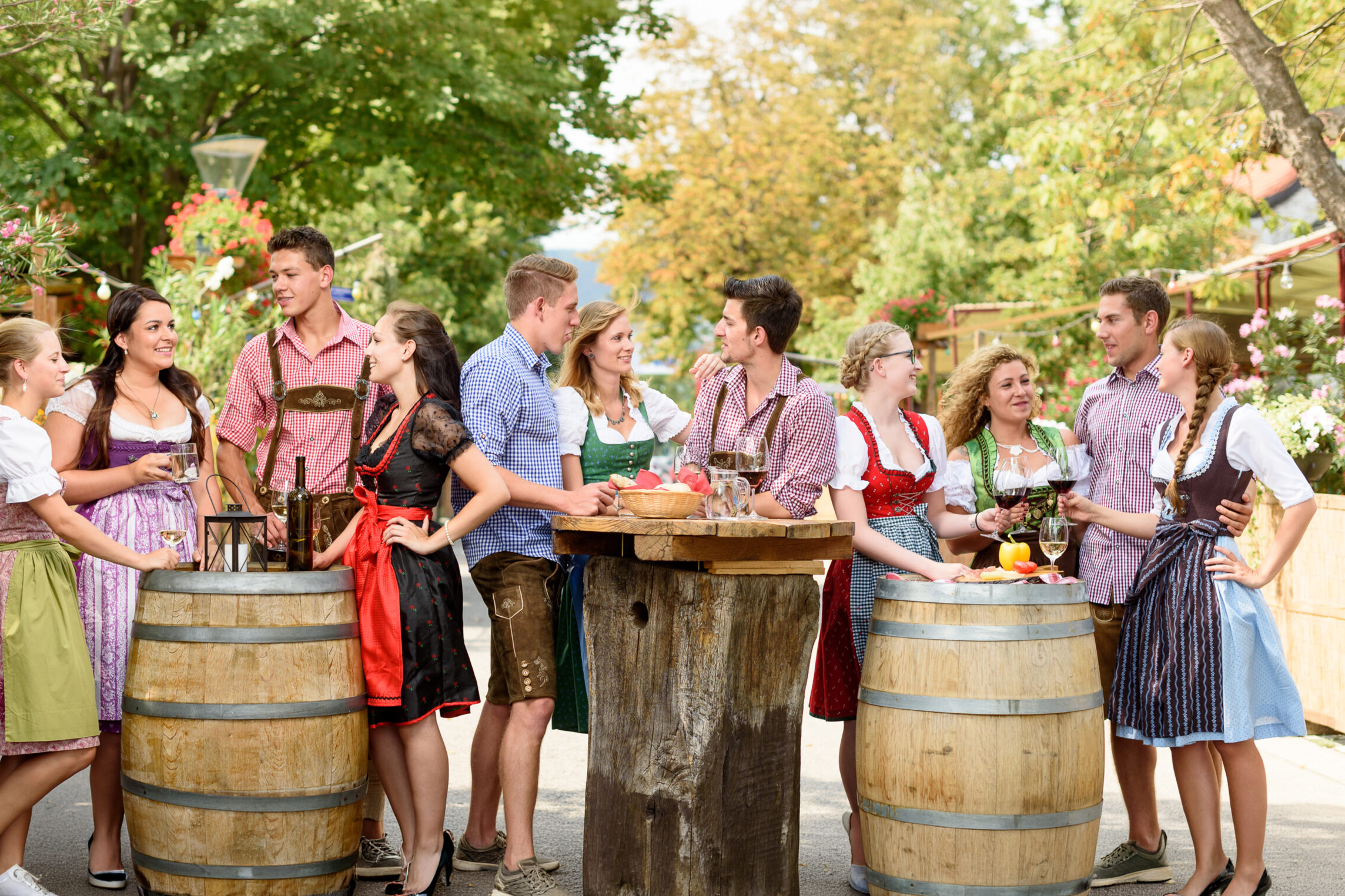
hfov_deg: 41.9
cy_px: 476
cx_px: 608
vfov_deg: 28.6
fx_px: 1756
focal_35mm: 47
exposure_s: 1/160
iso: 200
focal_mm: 42
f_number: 2.8
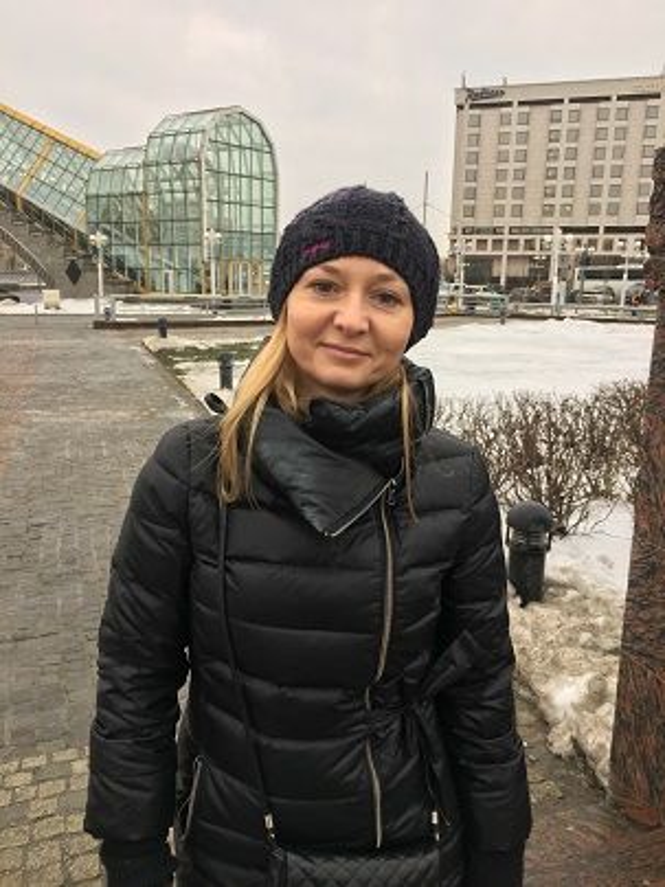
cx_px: 332
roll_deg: +0.9
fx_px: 743
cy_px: 444
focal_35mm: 29
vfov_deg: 61.7
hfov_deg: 48.2
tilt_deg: -14.0
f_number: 2.2
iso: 32
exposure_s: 1/50
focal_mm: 4.15
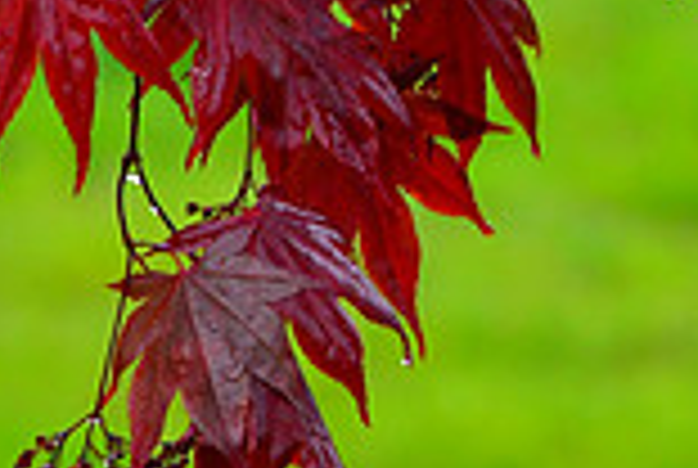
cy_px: -79
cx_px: 779
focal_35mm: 1682
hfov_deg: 1.2
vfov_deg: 0.8
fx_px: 32674
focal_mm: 300
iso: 1000
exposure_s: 1/100
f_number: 14
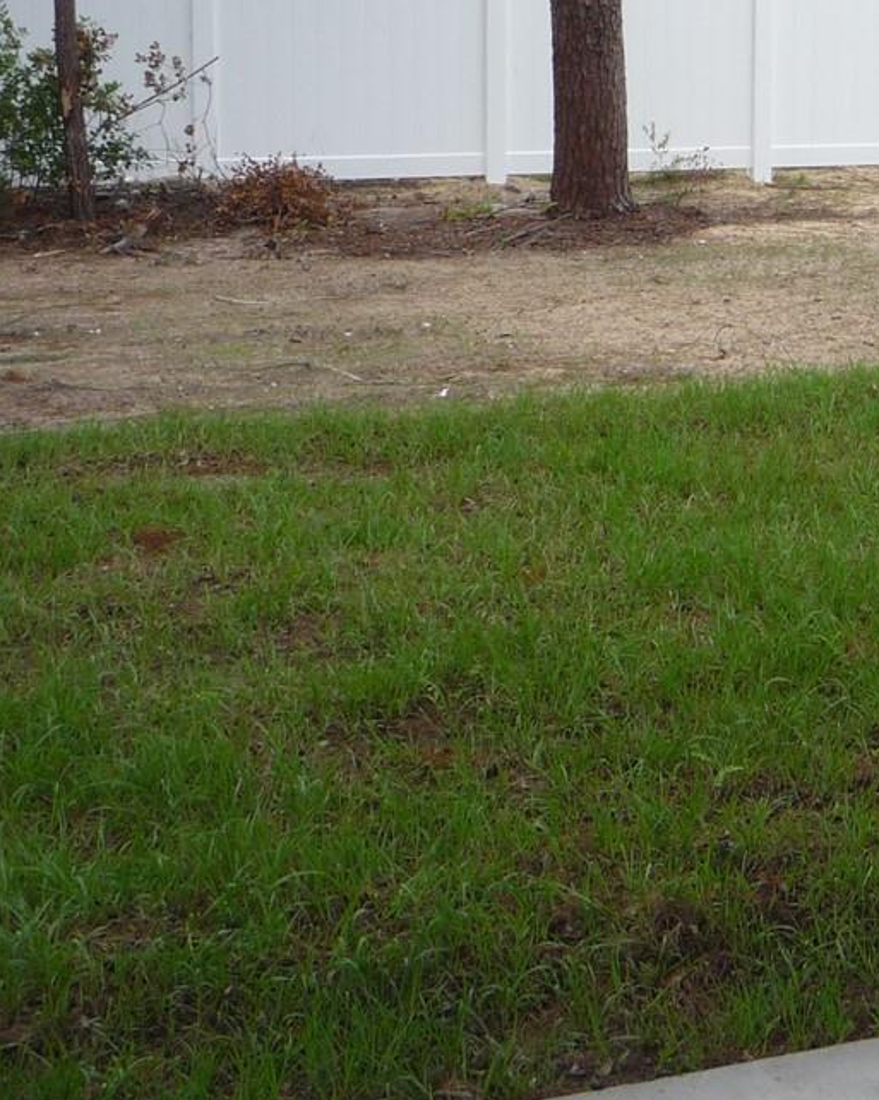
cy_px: 206
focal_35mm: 73
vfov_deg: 25.6
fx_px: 2376
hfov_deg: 19.9
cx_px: 1011
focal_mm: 5.2
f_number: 4.5
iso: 100
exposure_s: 1/400
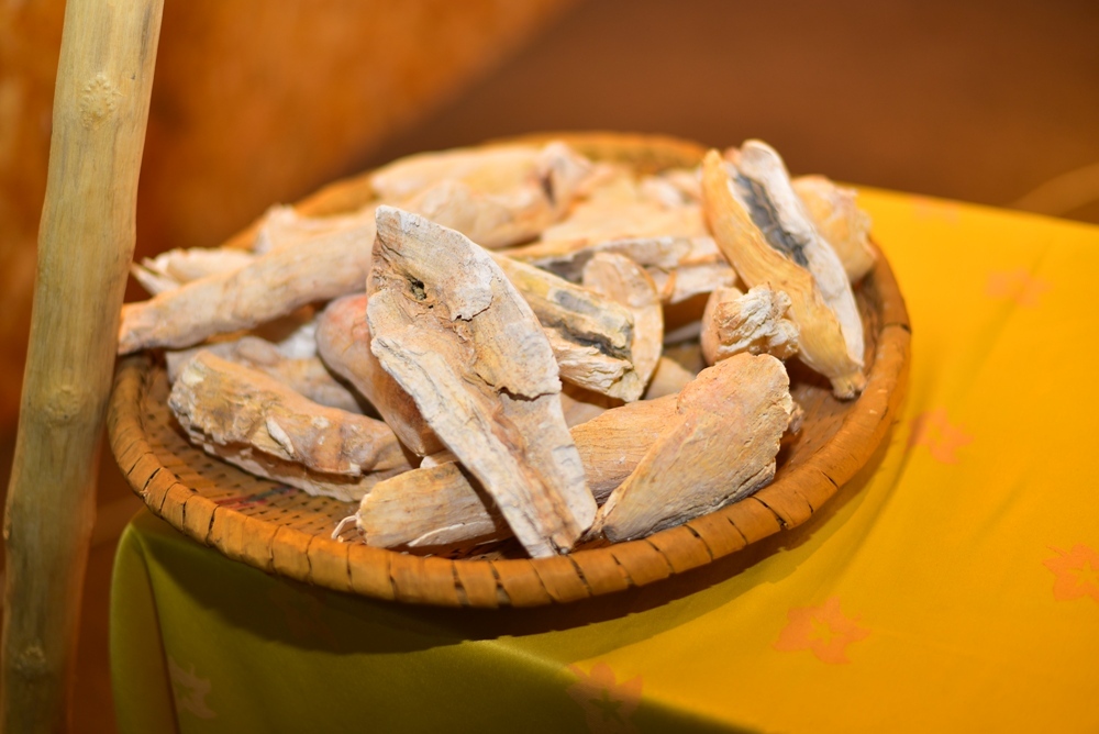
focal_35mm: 50
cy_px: 367
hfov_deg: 39.6
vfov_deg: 27.0
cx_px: 550
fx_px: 1527
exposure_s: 1/200
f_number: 1.8
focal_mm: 50
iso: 100
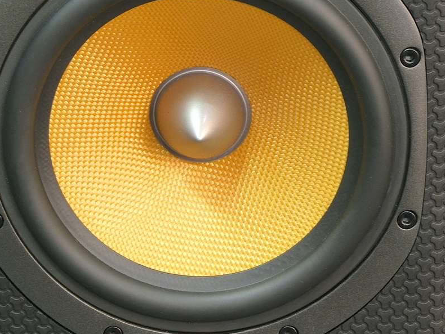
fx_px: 2688
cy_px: 144
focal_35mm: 209
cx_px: 196
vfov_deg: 7.1
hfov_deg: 9.5
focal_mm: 30.9
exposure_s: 1.3
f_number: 8
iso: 100
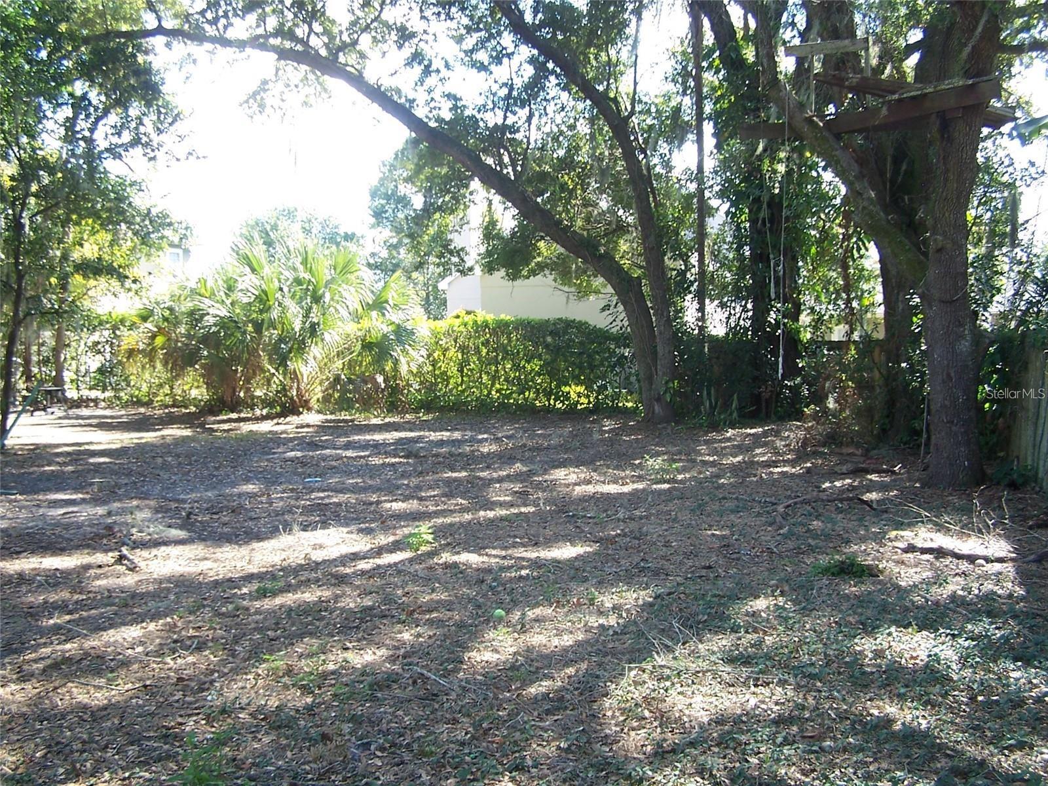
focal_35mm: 38
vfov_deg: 37.7
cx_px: 524
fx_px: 1150
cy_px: 393
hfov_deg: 49.0
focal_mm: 6.3
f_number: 2.8
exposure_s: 1/90
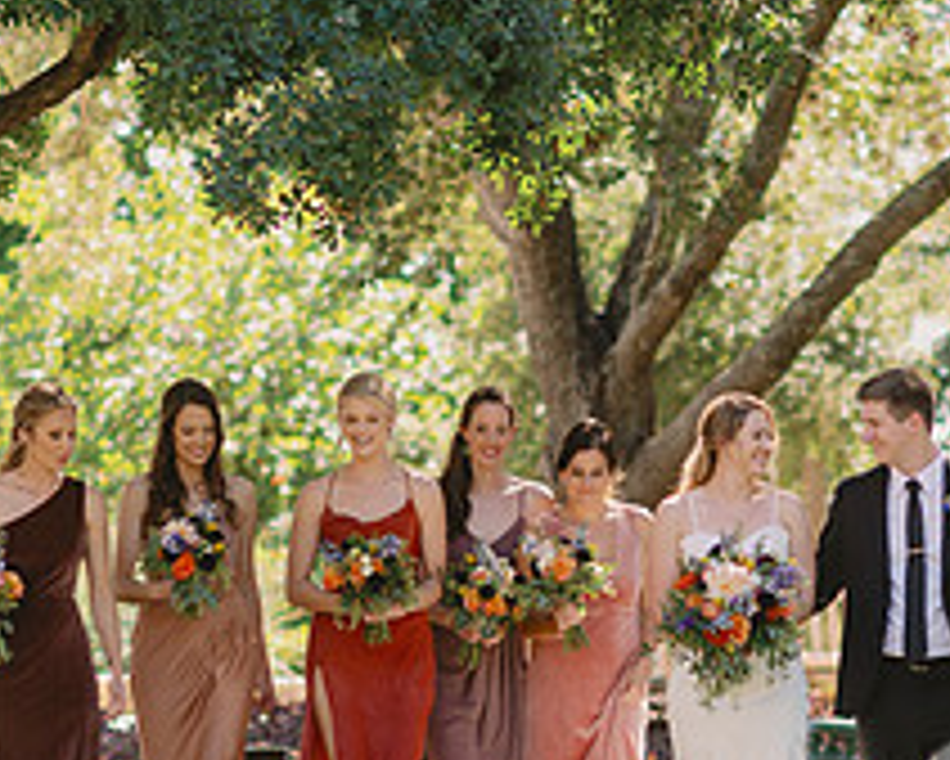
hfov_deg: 8.8
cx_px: 779
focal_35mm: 219
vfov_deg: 7.1
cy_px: 468
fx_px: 6160
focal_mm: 85
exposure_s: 1/1000
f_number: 2.2
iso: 64
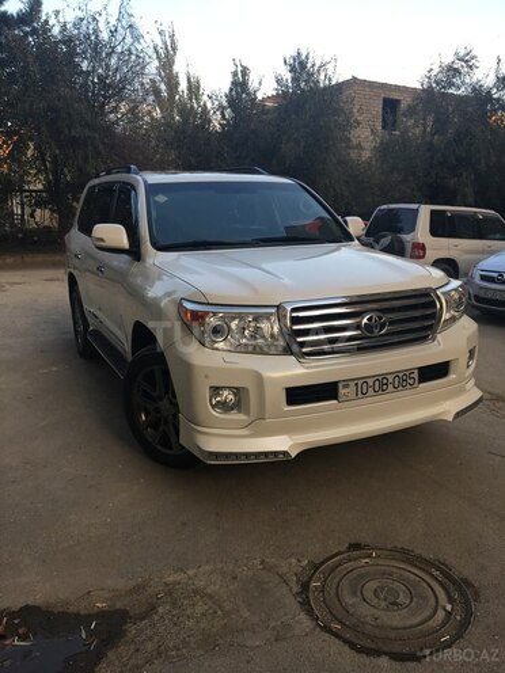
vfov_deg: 61.7
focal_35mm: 29
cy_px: 336
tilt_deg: -9.7
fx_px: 564
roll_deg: +0.4
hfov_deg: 48.2
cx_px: 252
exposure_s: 1/100
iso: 32
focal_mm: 4.15
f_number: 2.2
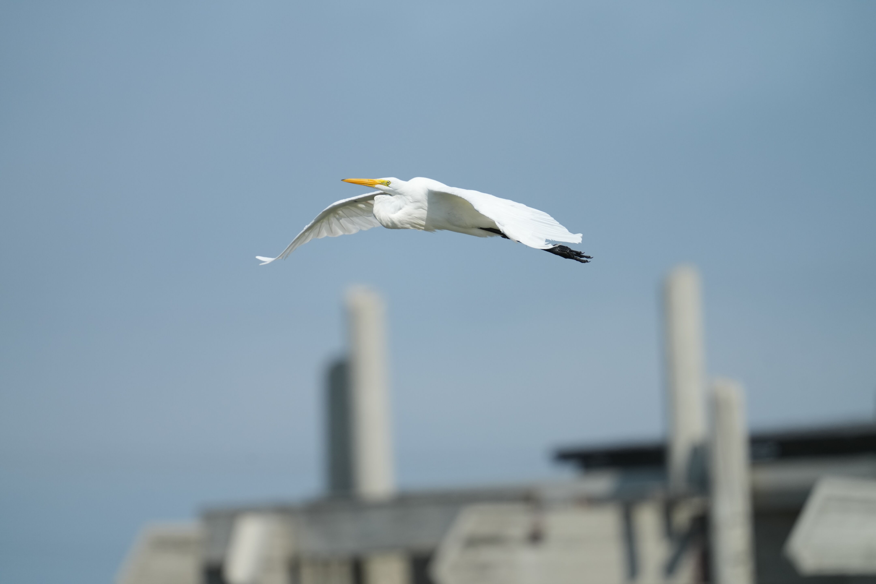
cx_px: 438
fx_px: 14599
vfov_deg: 2.3
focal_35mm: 600
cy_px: 292
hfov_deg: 3.4
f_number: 5.6
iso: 500
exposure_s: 1/3200
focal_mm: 600
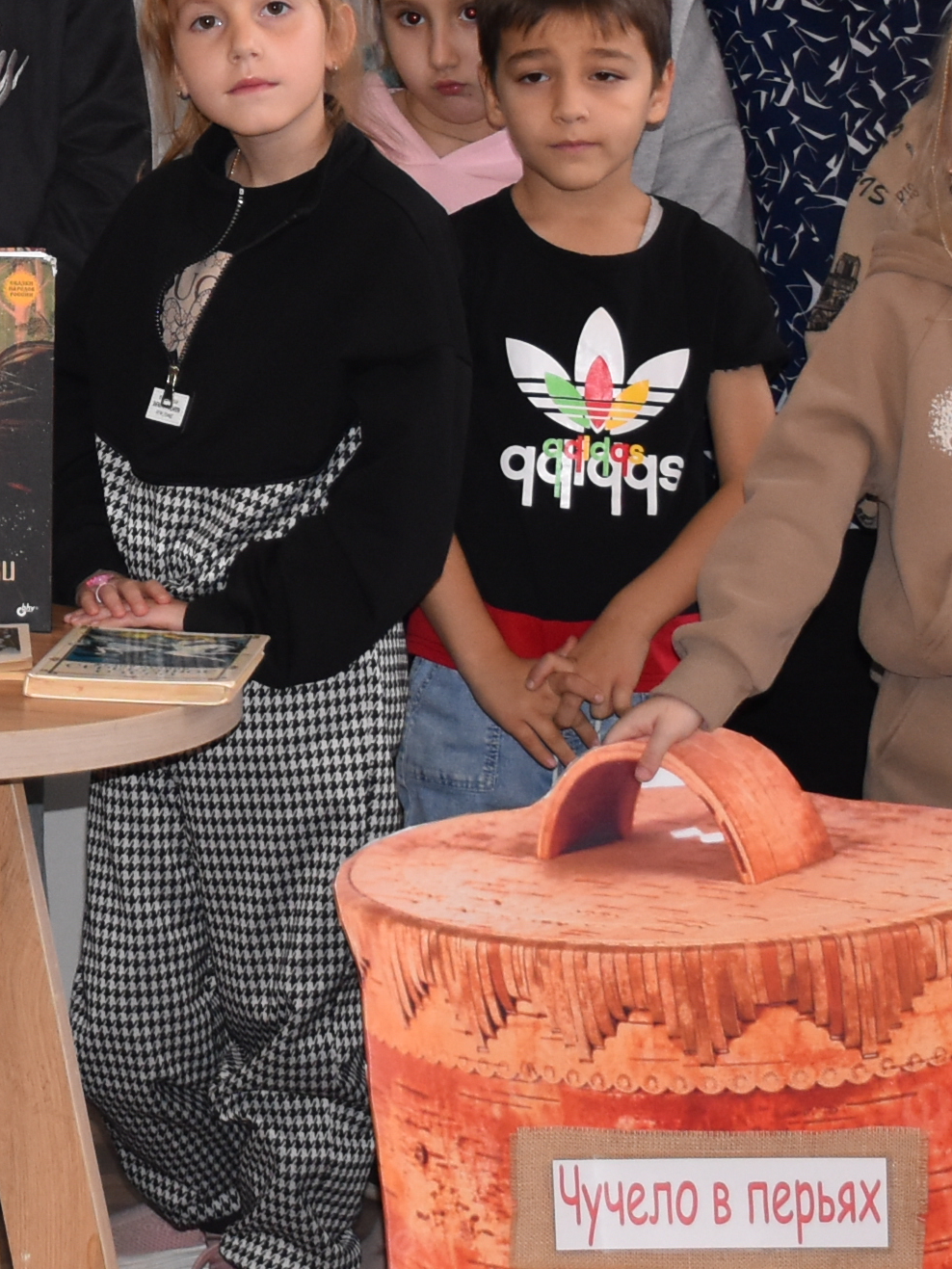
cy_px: 63
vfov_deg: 15.2
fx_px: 4693
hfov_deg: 11.2
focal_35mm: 128
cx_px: -383
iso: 800
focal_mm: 26
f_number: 4.5
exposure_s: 1/80
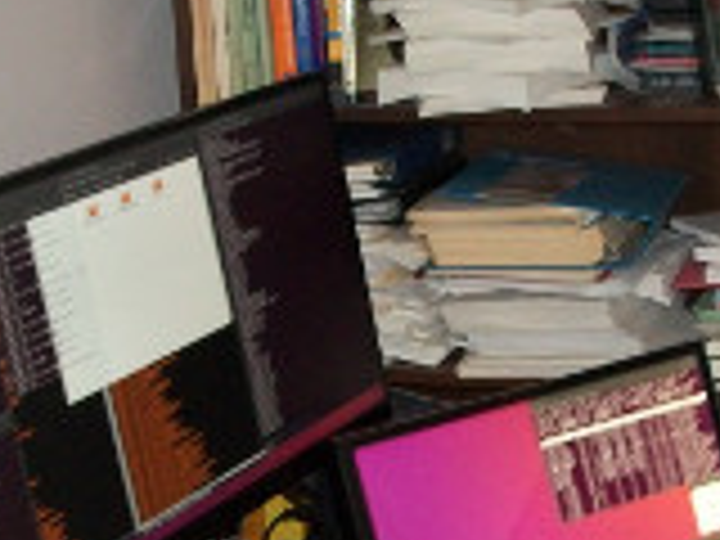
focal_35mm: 100
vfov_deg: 14.8
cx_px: 477
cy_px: 376
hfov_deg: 19.6
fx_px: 2080
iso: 160
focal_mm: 5.7
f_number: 2.9
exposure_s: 1/30
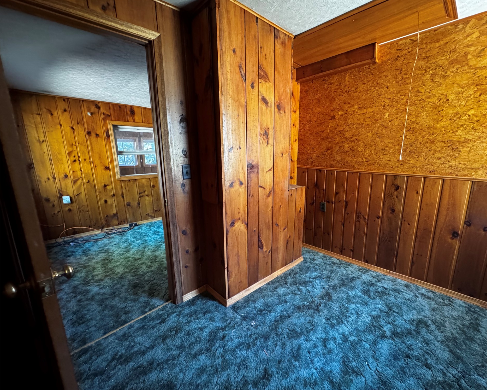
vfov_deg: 84.0
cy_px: 199
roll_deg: +0.2
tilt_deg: -11.9
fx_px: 216
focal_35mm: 15
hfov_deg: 96.5
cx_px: 266
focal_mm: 2.22
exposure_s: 1/50
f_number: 2.2
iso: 1250
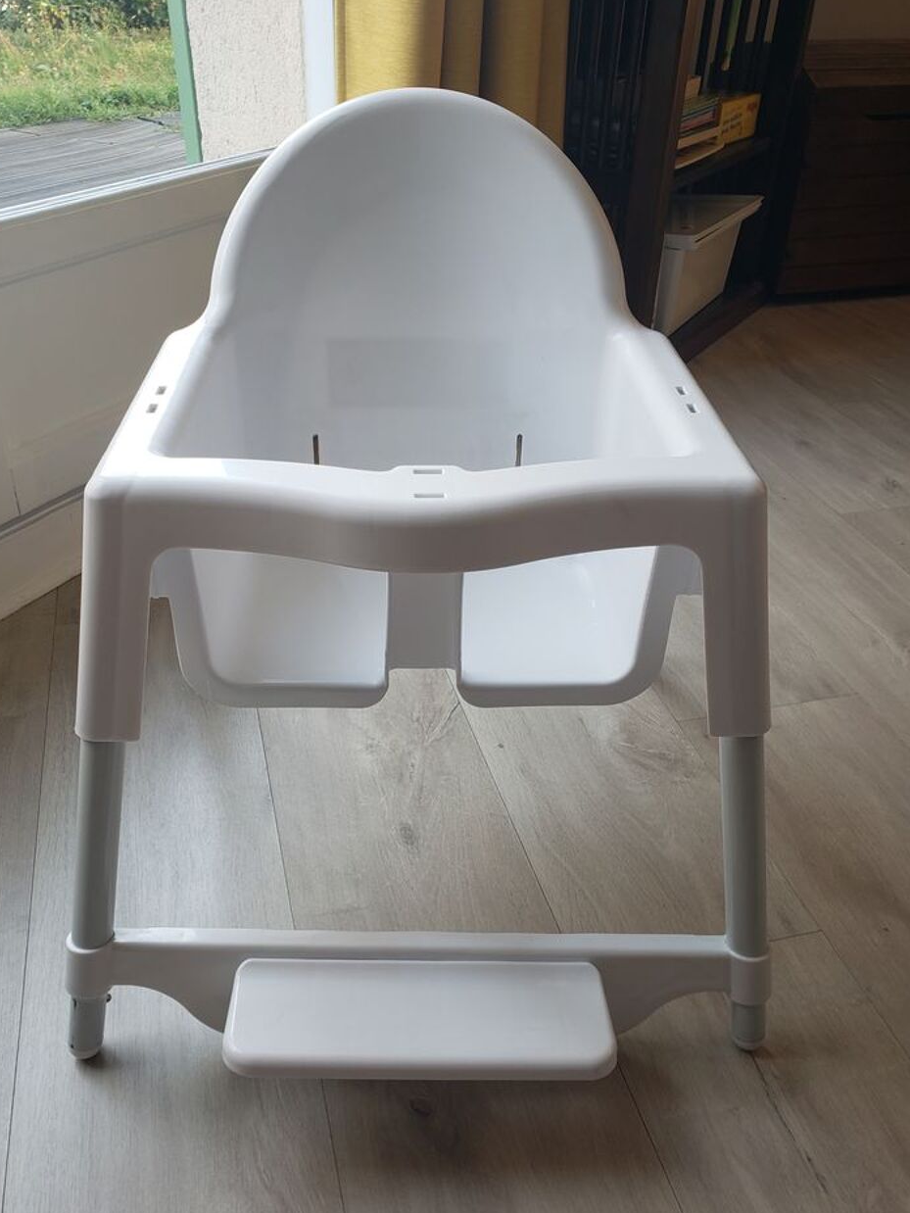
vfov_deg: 63.4
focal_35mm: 28
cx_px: 429
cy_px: 633
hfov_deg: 49.7
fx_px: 981
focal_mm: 4.3
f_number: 2.4
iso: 50
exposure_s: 1/50
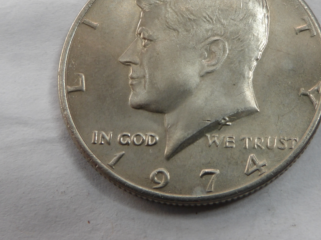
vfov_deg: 22.5
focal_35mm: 65
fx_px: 603
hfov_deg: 29.7
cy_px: 74
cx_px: 200
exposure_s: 1/53
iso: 100
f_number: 4.5
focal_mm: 6.2
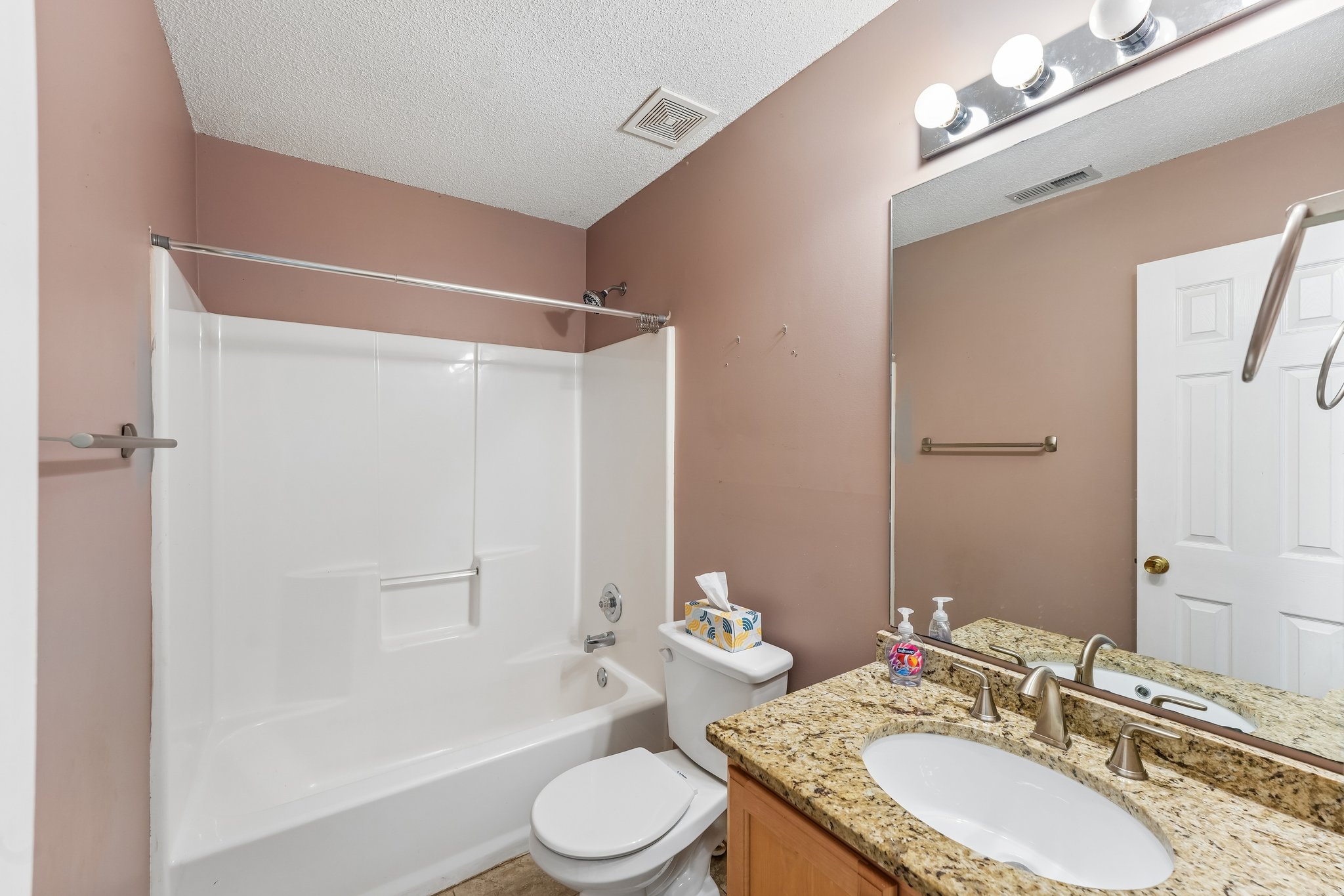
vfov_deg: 81.2
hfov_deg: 104.3
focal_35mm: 14
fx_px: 523
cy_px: 448
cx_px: 672
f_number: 8
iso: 320
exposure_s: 1/4
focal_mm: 14
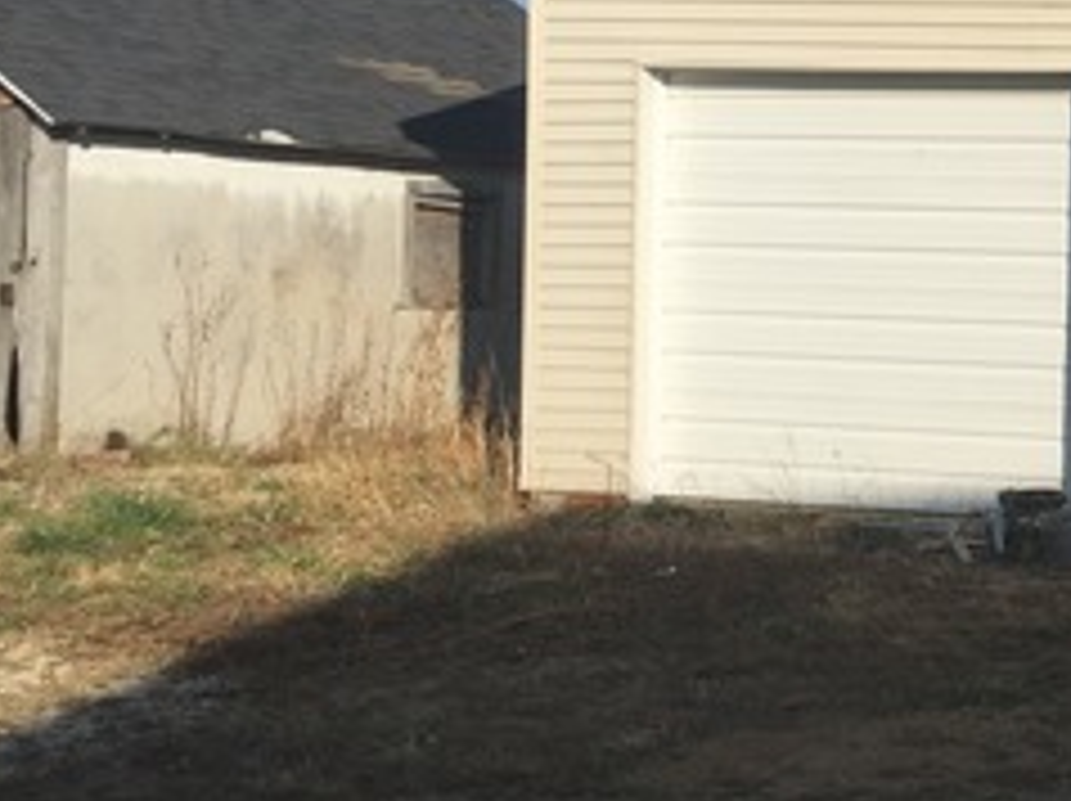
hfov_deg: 22.5
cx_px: 1382
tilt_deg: -0.9
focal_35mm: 78
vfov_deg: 18.9
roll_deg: -3.0
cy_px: 351
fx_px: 2411
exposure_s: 1/3597
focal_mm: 4.15
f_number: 2.2
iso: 32
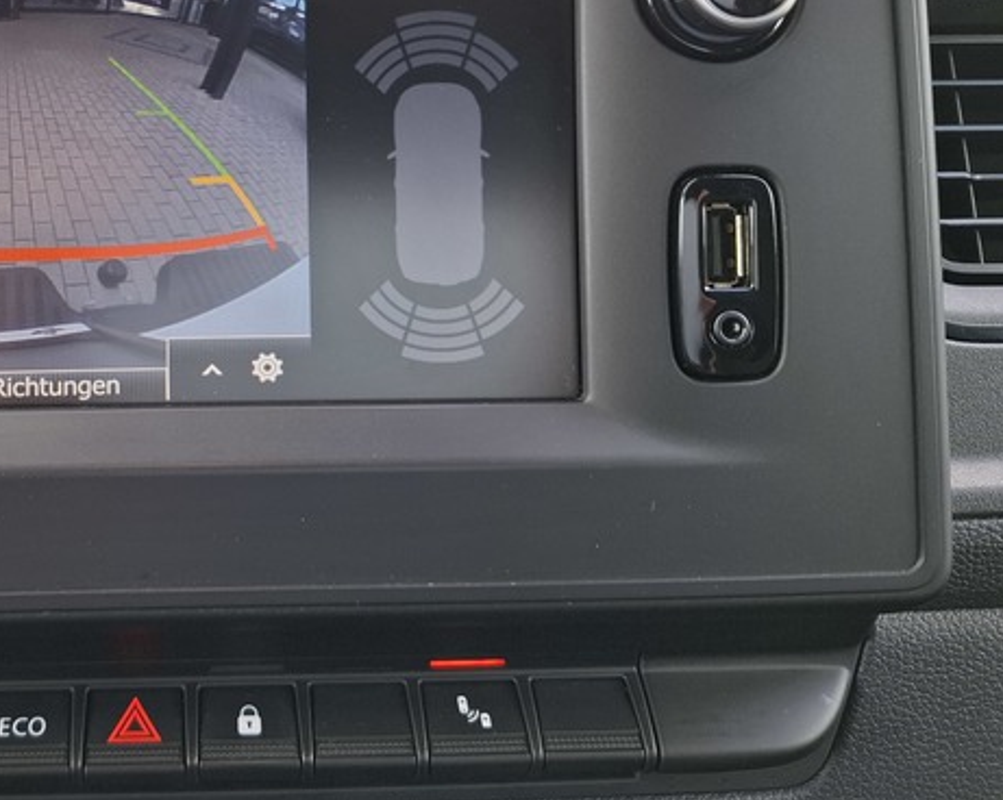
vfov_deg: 37.5
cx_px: 196
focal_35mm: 39
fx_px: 1157
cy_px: 226
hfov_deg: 44.5
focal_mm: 5.54
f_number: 1.8
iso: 80
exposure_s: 1/100
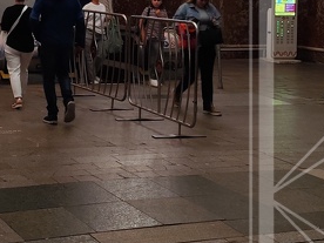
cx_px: 38
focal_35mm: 84
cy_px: -42
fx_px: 786
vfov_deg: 16.9
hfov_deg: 22.8
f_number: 1.65
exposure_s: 1/50
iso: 250
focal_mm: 6.19
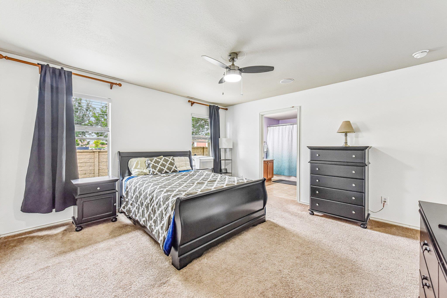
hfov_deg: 104.3
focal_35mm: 14
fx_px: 174
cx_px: 224
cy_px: 149
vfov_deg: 81.2
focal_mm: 14
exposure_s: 1/15
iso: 900
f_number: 8
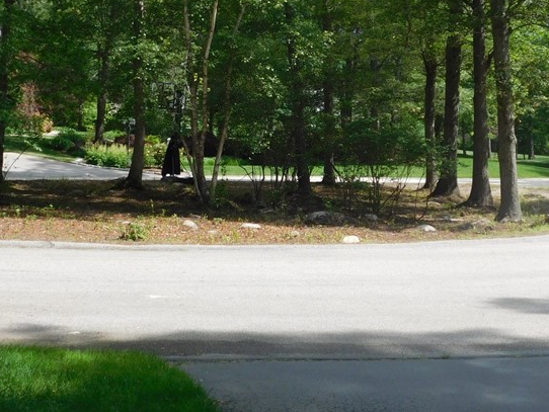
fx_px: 1079
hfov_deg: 28.5
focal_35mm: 68
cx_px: 255
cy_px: 136
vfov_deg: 21.5
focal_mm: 6.3
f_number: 3.5
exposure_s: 1/640
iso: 125
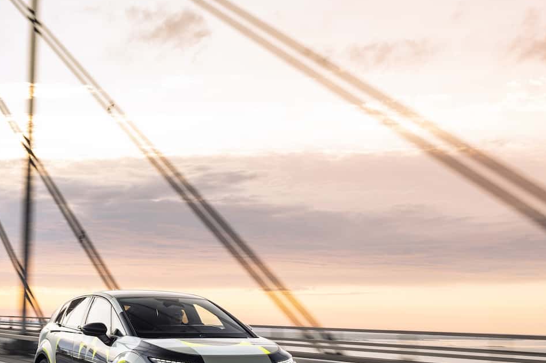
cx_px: 166
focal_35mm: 59
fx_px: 894
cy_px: 280
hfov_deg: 33.5
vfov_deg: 22.7
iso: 200
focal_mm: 35
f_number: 9
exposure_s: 1/30
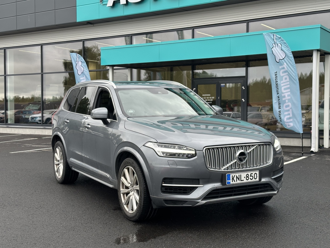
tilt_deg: -1.2
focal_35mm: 48
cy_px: 124
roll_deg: +0.1
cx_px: 165
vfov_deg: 30.3
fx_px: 458
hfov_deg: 39.7
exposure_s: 1/433
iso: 64
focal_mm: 6.86
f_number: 1.78
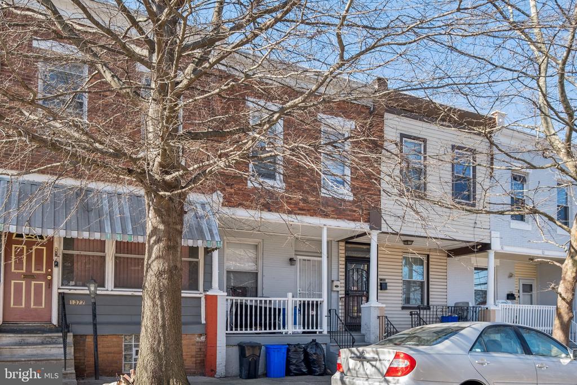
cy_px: 192
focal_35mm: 29
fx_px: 465
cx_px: 288
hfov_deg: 63.7
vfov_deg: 45.0
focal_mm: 19.1
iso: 250
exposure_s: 1/150
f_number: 8
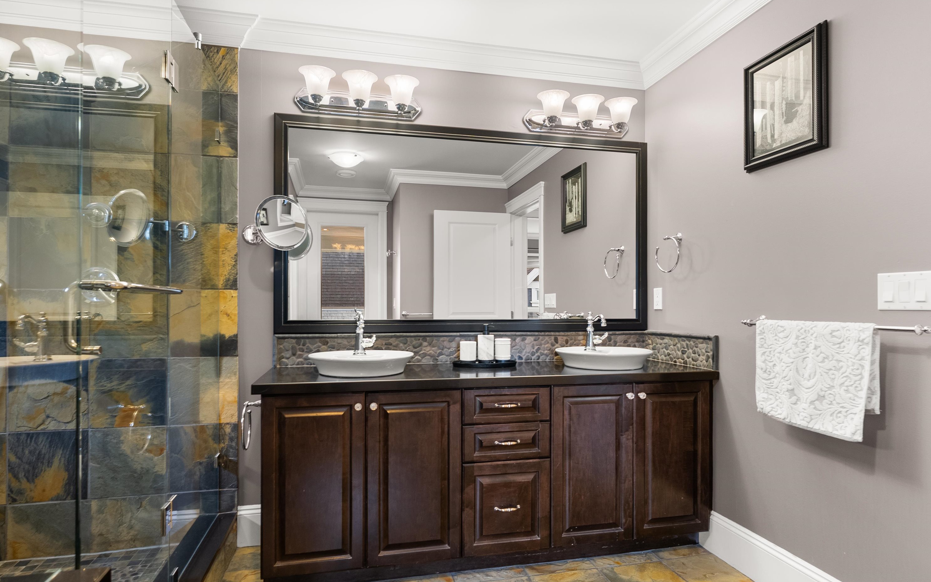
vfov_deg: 60.2
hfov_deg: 85.8
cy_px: 313
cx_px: 456
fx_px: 501
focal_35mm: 20
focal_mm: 18.7
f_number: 6.3
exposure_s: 1/3
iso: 500
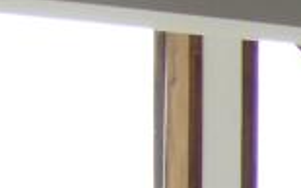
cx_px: 670
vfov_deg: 5.0
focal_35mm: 252
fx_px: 2068
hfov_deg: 7.8
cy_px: 481
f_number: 2.8
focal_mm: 5.85
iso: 69
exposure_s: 1/200
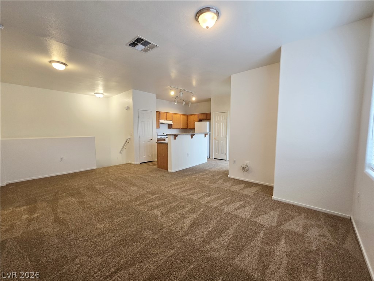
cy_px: 140
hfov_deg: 106.2
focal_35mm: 13
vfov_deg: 89.9
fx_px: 140
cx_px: 187
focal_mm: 2.2
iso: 160
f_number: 2.2
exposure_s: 1/60
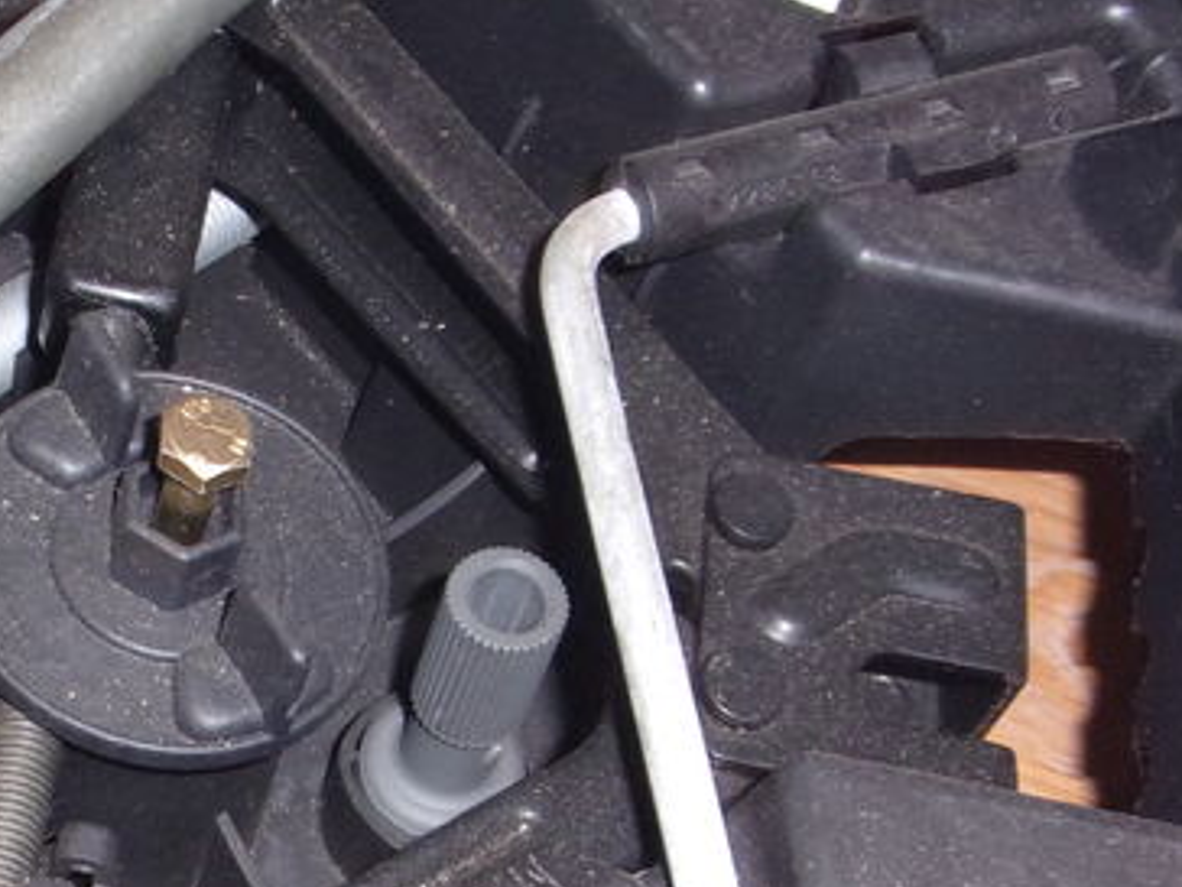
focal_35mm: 77
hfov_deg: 24.9
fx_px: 2629
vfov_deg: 18.9
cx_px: 250
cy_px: 721
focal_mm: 5.1
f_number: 3.9
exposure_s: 1/34
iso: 200
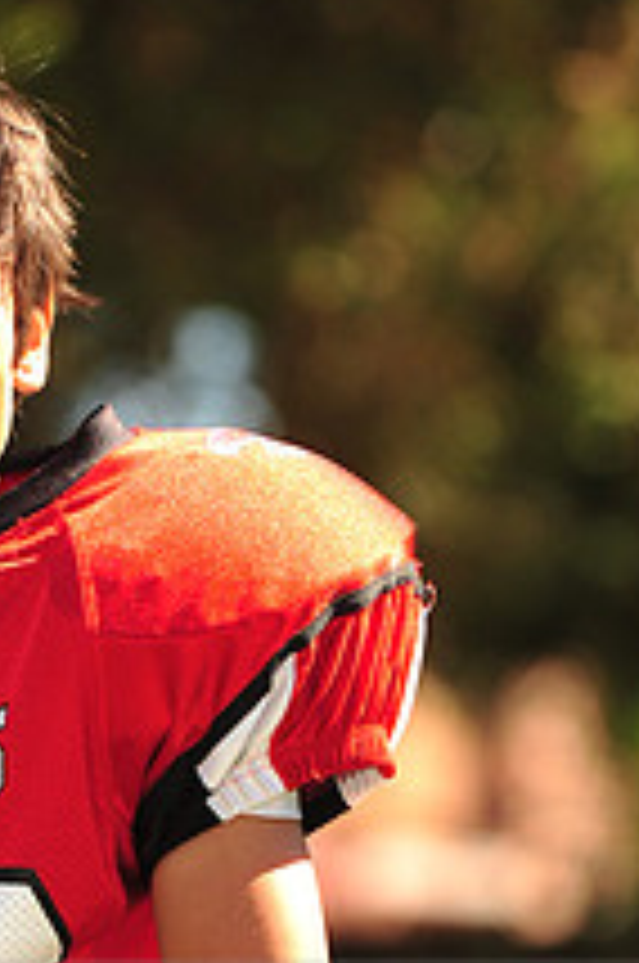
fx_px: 14477
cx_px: -117
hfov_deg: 2.5
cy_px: 1022
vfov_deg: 3.8
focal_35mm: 542
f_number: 4.5
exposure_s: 1/320
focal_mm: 200
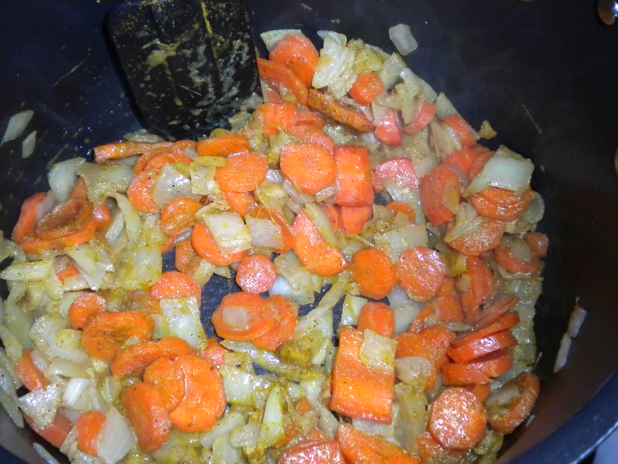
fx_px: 732
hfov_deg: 45.8
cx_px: 309
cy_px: 232
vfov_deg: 35.1
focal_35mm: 41
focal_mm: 7.4
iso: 400
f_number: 3.5
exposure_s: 1/30
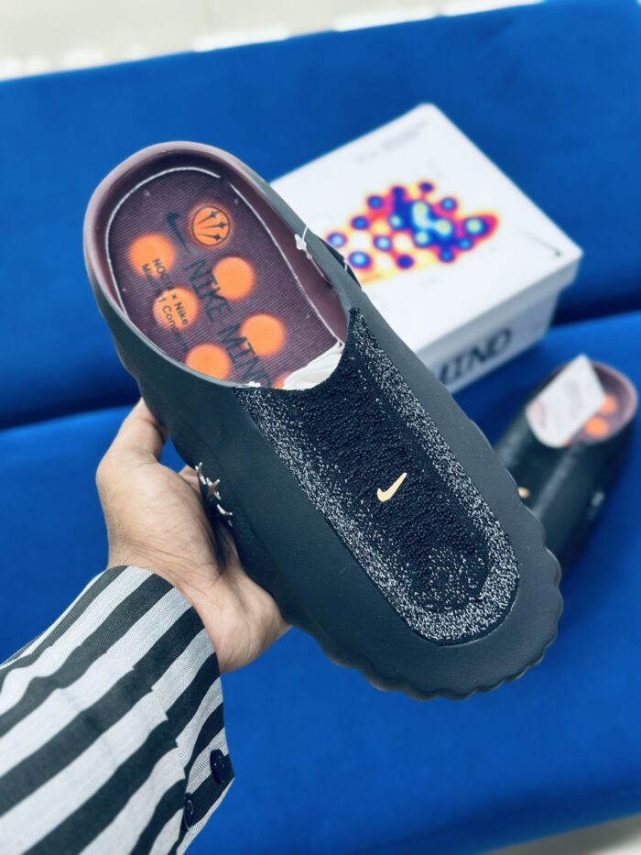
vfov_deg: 39.7
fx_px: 1185
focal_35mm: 48
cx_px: 320
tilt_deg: -57.7
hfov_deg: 30.3
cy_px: 428
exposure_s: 1/50
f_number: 1.78
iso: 100
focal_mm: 6.86
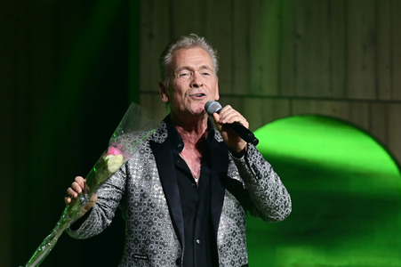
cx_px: 200
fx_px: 2226
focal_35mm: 200
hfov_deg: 10.3
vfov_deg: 6.9
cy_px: 134
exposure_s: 1/320
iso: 1600
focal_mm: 200
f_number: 4
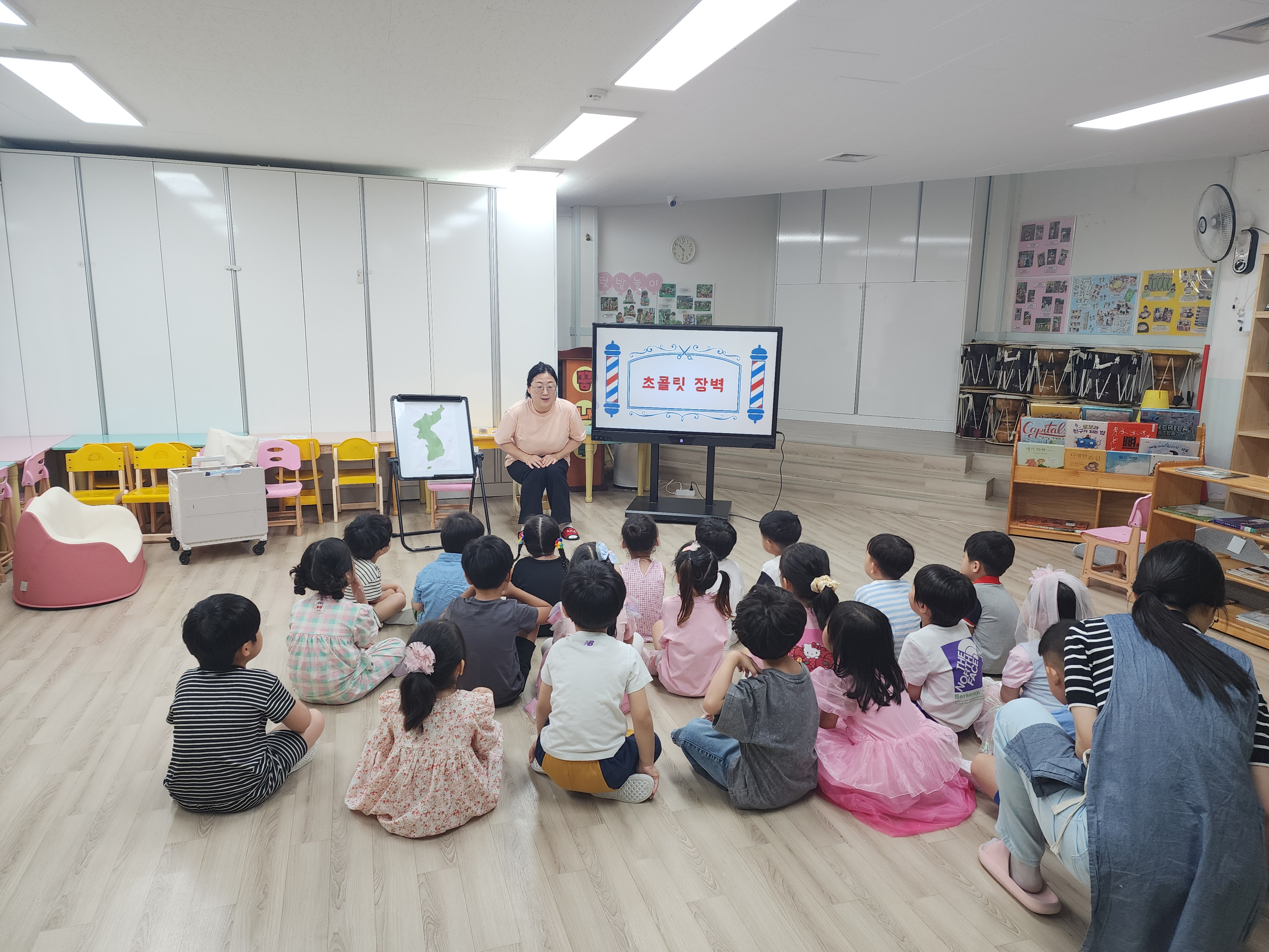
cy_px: 476
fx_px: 843
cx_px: 634
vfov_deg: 58.9
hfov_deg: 73.9
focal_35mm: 23
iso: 125
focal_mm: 6.4
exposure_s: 1/120
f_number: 1.8
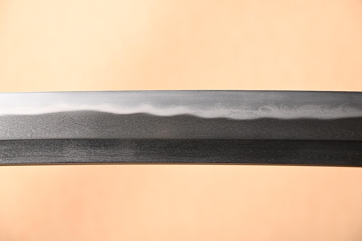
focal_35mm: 90
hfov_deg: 22.6
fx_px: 905
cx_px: 181
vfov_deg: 15.2
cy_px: 120
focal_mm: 60
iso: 100
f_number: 5
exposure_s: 1/2
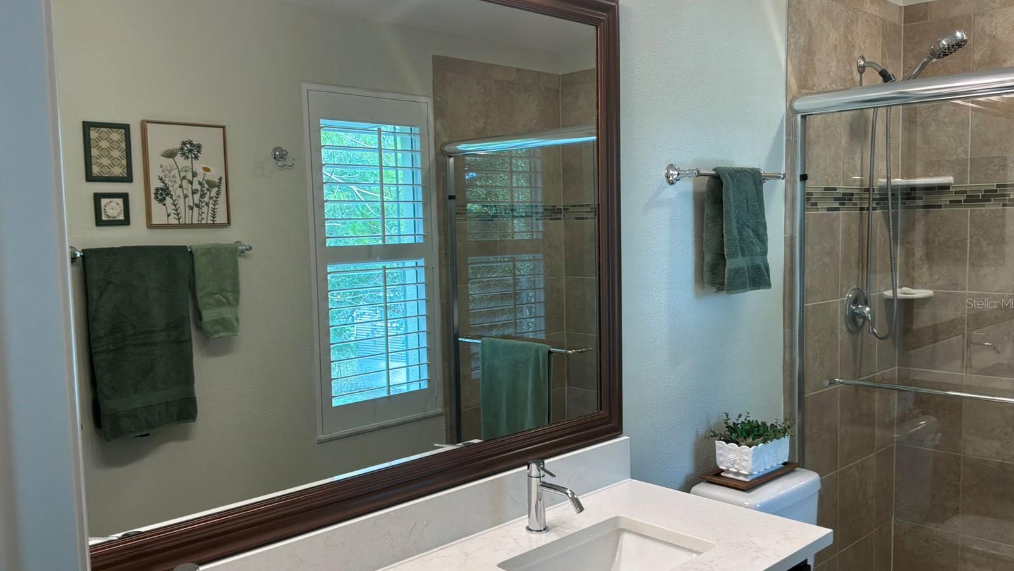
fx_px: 834
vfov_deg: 37.8
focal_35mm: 31
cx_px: 512
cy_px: 303
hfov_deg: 62.6
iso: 32
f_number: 1.8
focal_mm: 3
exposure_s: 1/60
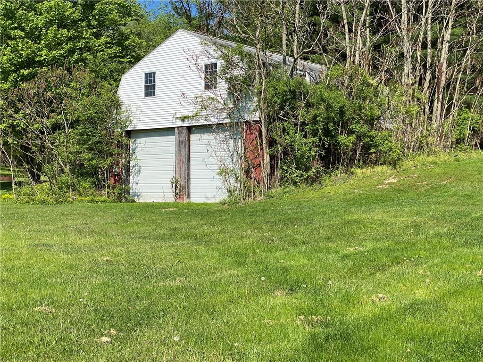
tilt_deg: +1.8
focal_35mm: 52
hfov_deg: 36.8
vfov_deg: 28.0
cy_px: 181
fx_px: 726
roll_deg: -1.4
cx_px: 242
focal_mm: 6
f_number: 2
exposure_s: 1/905
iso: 20
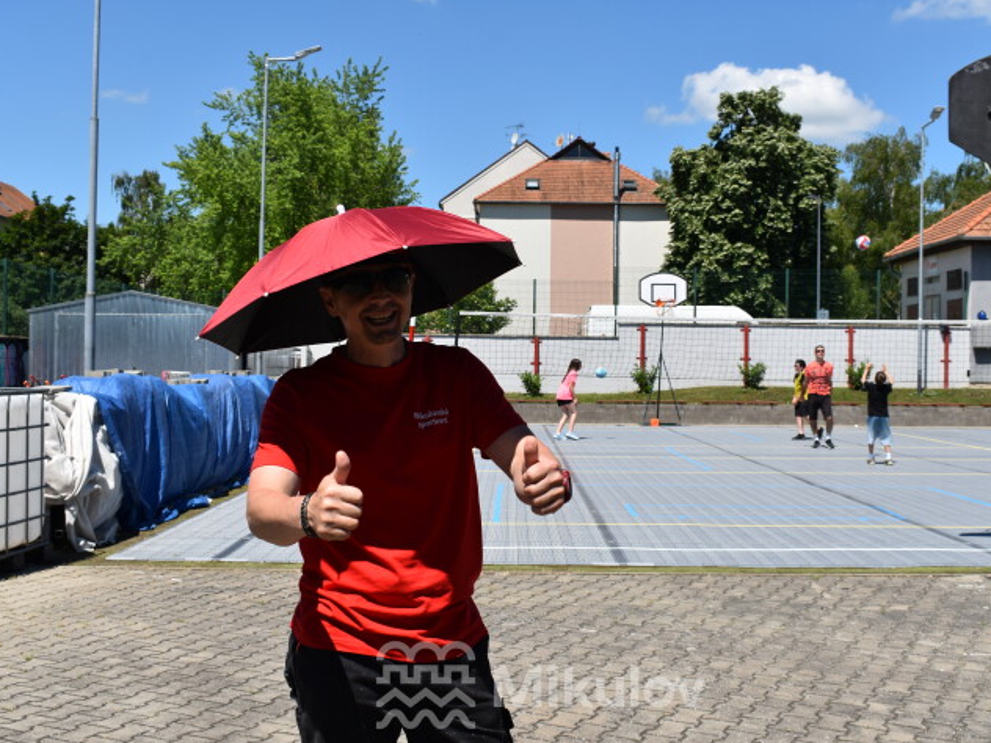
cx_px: 541
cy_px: 375
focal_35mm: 46
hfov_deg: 41.2
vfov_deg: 31.5
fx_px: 1317
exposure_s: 1/320
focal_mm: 28
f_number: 9
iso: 100
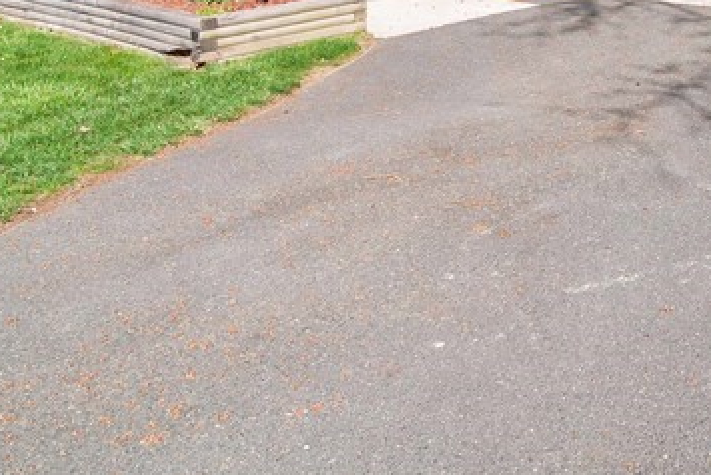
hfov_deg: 38.9
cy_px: -198
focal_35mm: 46
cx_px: 675
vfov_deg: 24.2
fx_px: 909
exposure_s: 1/400
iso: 200
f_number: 10
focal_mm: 16
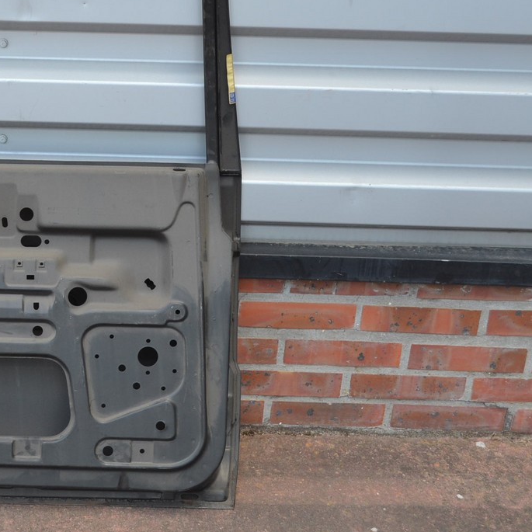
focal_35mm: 73
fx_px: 1266
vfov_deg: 23.7
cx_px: 32
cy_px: 209
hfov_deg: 23.0
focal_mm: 29
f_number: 5.6
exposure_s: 1/125
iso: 400
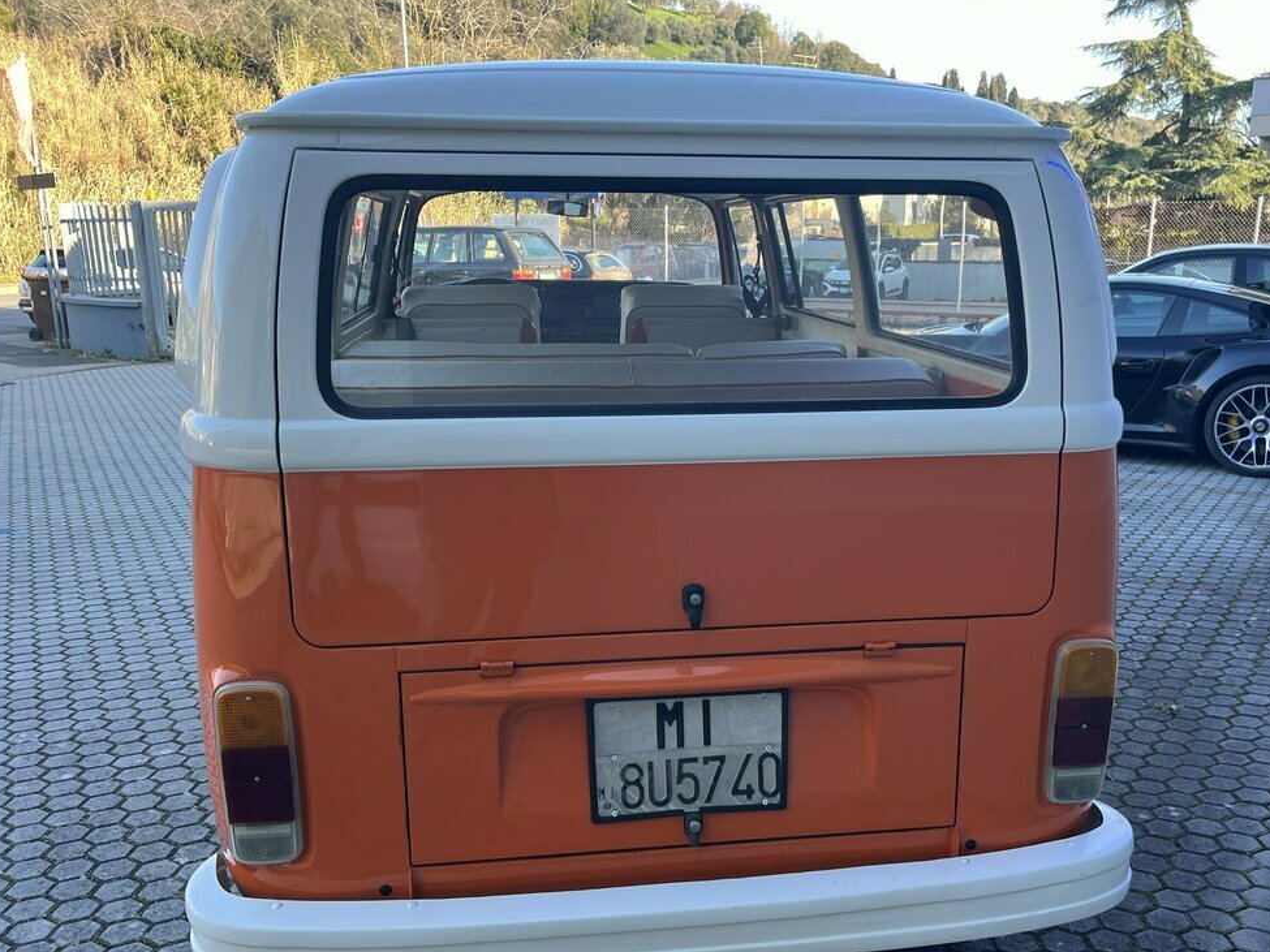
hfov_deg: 56.7
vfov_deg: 44.0
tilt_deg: -15.1
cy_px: 560
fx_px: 1174
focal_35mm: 32
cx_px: 705
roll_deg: -0.7
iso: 32
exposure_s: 1/124
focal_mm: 5.1
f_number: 1.6
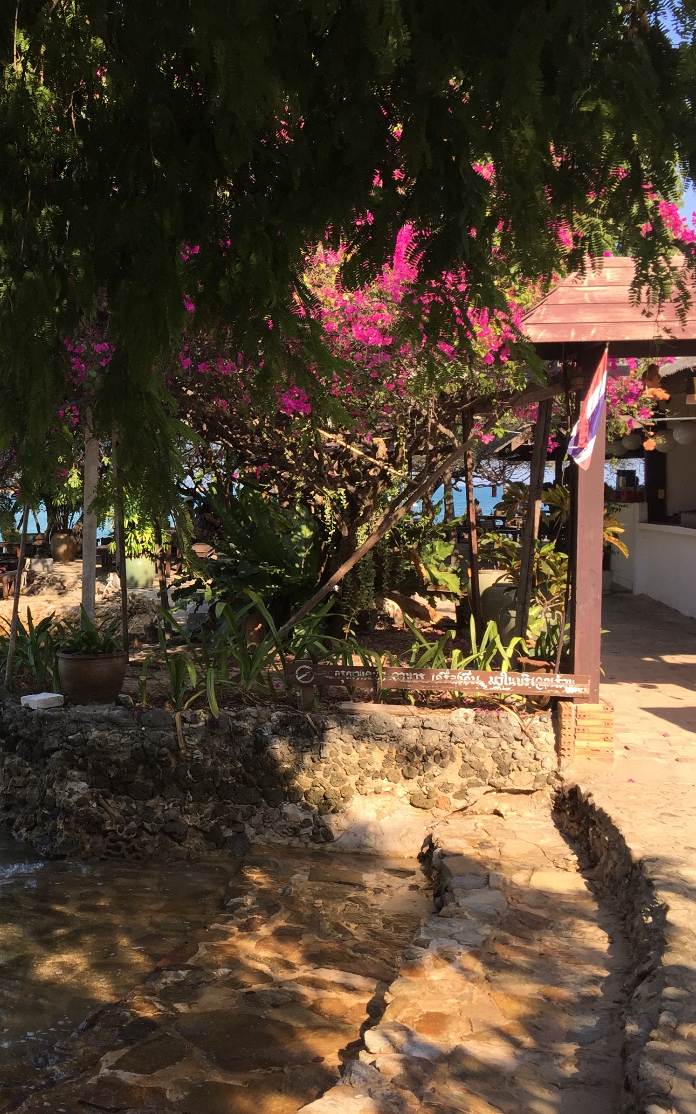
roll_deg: -0.8
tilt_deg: -2.5
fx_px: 1275
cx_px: 8
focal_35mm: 42
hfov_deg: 28.7
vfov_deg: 47.2
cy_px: 557
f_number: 2.2
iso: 32
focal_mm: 4.15
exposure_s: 1/746
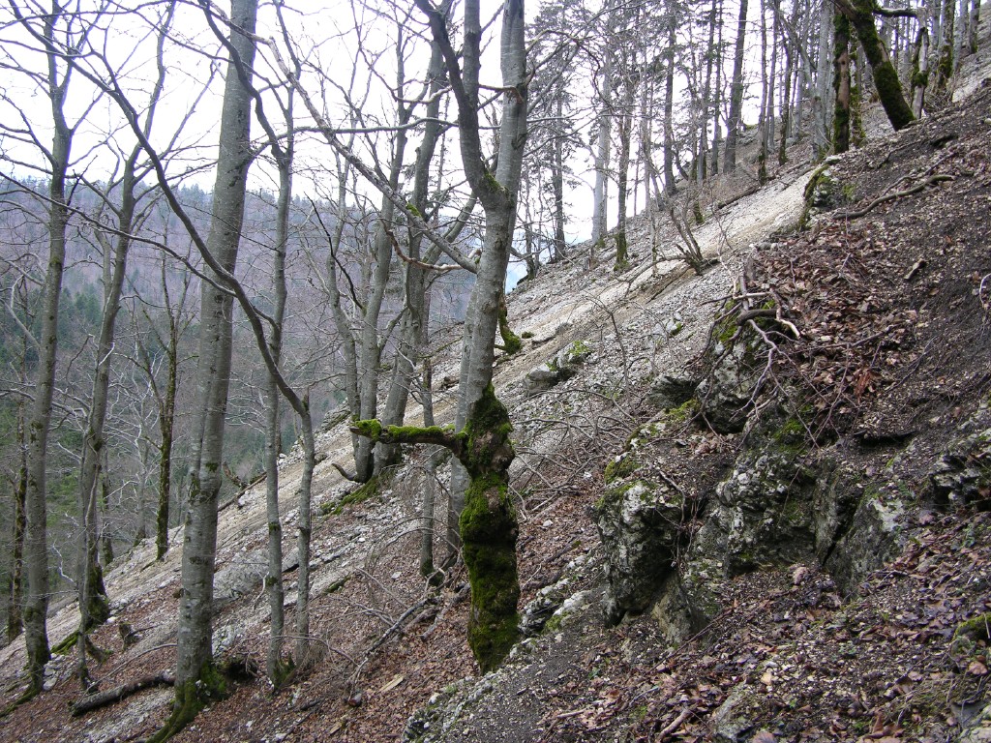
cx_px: 496
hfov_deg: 52.6
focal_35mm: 35
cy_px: 372
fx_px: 1002
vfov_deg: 40.7
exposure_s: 1/34.9
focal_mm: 8.9
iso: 50
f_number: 2.8
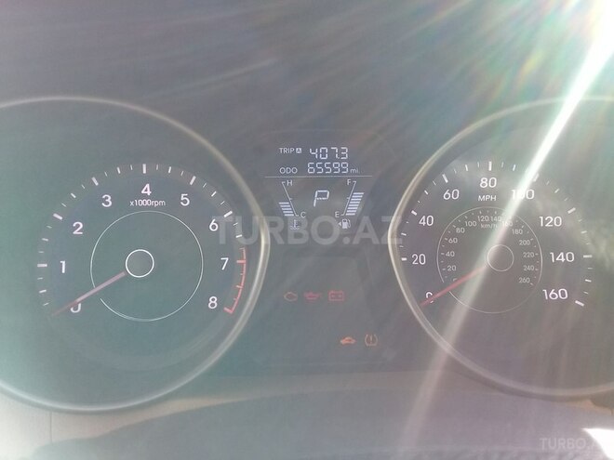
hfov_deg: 58.4
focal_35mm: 31
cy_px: 230
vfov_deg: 45.4
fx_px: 550
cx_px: 307
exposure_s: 1/100
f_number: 2.2
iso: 50
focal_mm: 3.3
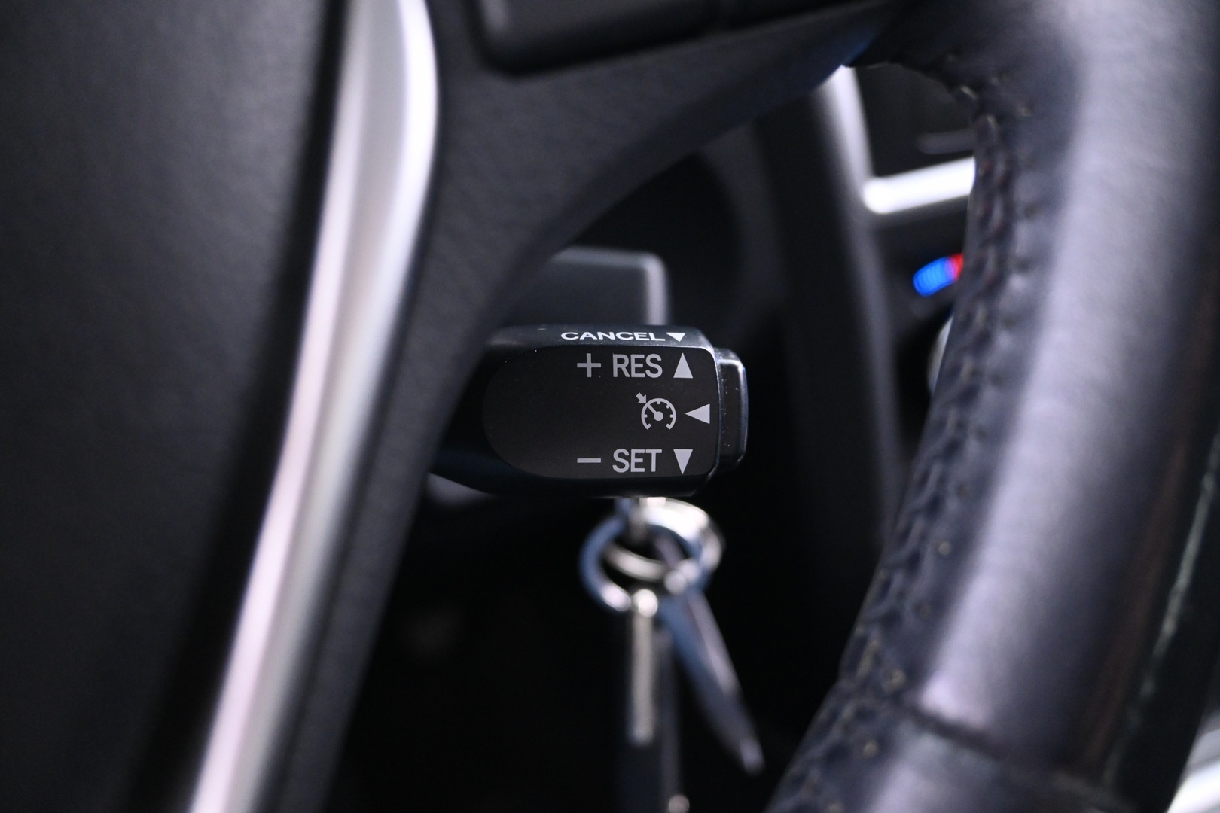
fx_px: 1067
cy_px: 406
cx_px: 610
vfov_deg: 41.7
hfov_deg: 59.5
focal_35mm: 32
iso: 3200
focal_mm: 21
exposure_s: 1/5
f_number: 4
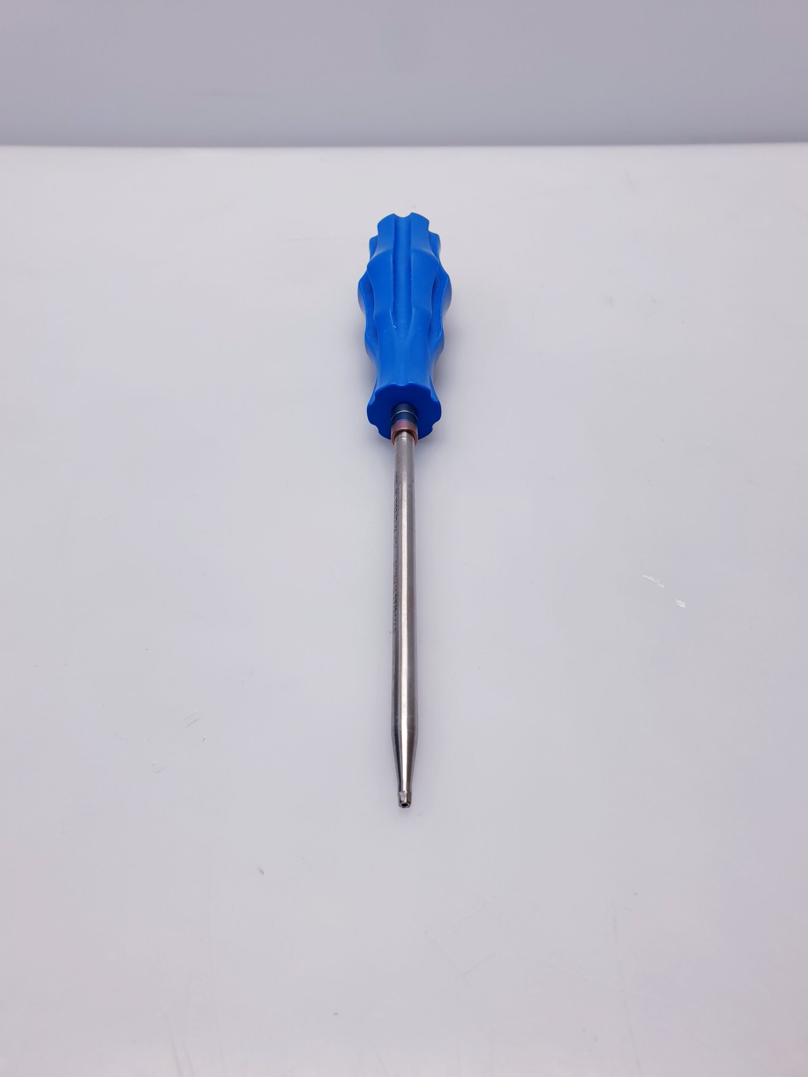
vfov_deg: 67.3
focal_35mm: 26
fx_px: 809
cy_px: 538
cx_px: 404
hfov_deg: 53.1
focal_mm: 4.3
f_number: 2.4
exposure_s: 1/100
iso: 80
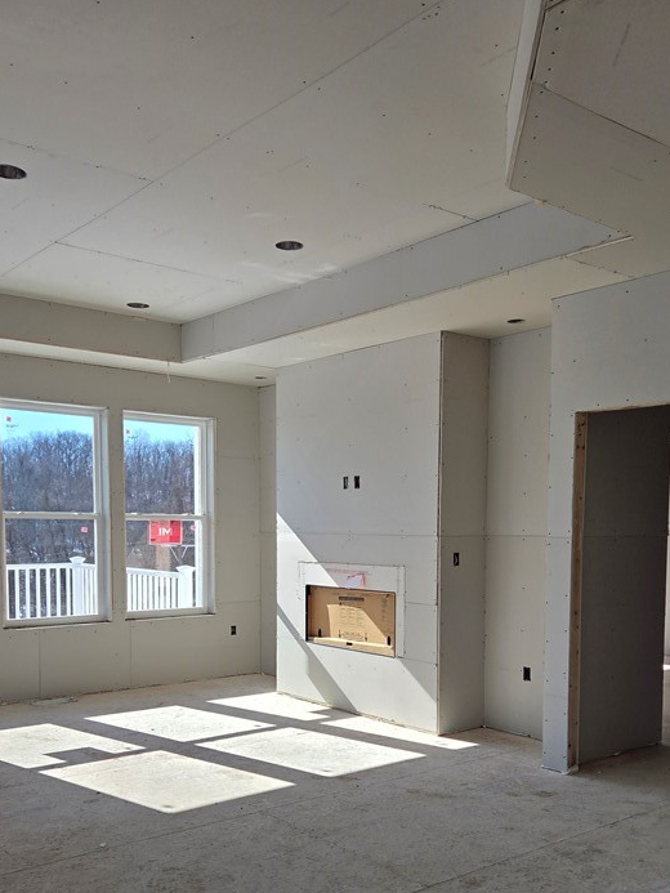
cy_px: 591
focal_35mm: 34
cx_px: 336
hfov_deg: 41.8
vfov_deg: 53.0
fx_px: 877
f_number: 1.8
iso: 80
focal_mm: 5.4
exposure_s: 1/2767
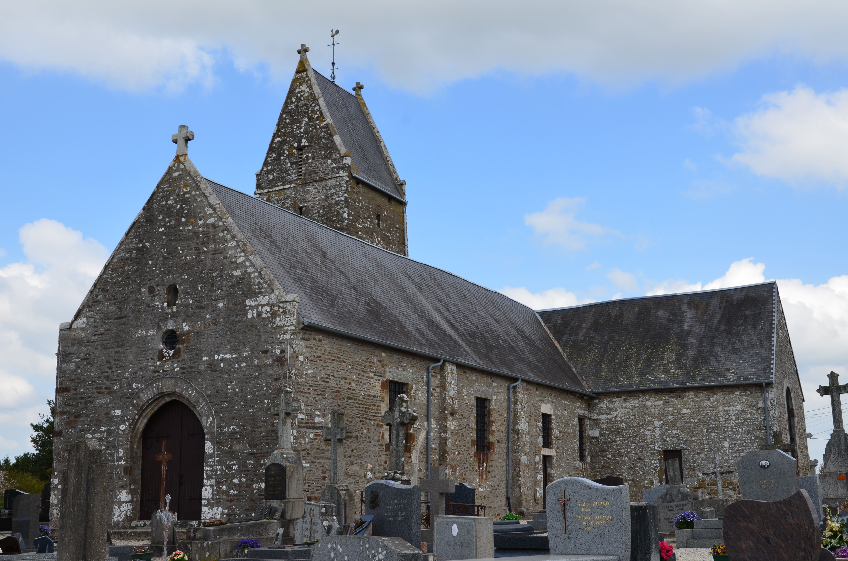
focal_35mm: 42
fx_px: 987
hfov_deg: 46.5
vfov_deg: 31.8
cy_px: 280
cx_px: 424
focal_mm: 28
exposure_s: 1/250
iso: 200
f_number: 10
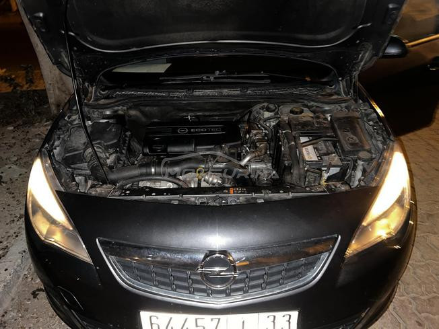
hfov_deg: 67.3
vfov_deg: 53.1
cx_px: 220
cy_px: 164
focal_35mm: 26
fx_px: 330
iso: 160
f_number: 1.5
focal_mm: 5.7
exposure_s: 1/4
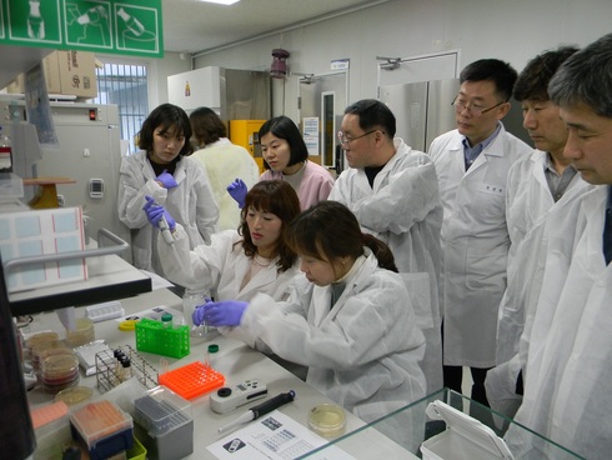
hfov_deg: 63.4
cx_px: 306
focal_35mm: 28
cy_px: 230
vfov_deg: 49.8
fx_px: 495
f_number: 3.5
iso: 231
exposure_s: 1/30
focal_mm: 5
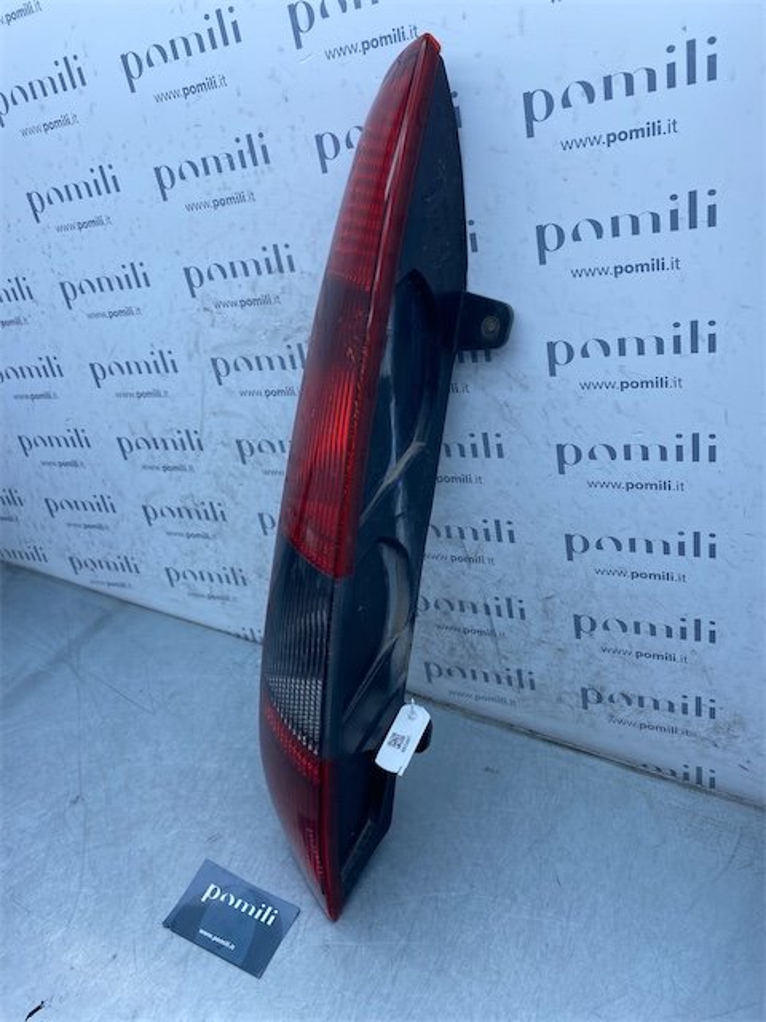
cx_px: 383
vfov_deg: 67.3
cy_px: 511
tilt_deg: -32.2
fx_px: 767
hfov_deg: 53.1
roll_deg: +2.6
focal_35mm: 26
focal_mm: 4.25
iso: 32
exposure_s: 1/1025
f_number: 1.8
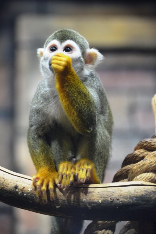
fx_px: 955
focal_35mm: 147
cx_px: 78
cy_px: 117
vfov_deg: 14.0
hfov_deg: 9.3
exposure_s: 1/60
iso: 1250
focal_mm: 98
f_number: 4.5
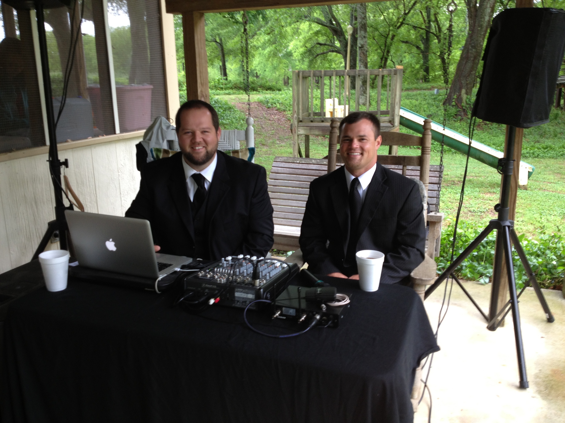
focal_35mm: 35
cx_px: 282
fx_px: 571
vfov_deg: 40.7
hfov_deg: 52.6
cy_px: 212
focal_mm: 4.28
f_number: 2.4
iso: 50
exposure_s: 1/30
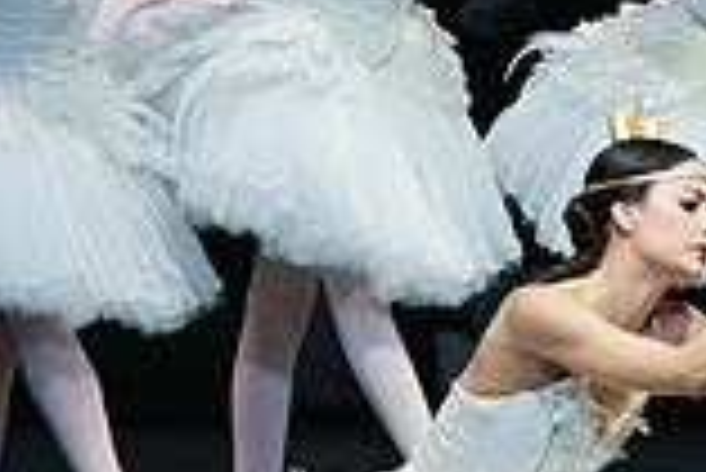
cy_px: 52
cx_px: 436
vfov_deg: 0.9
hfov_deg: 1.4
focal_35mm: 1480
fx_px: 29051
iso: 8000
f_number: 5.6
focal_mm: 400
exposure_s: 1/320
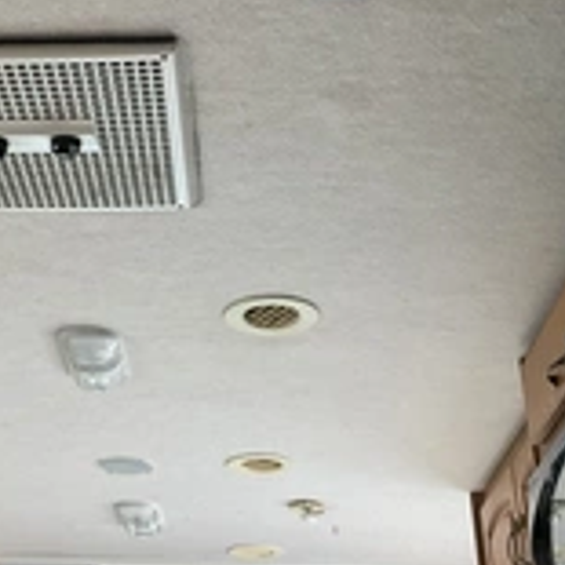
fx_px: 1219
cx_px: 135
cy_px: 182
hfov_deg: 25.8
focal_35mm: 66
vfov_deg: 25.9
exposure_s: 1/62
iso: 64
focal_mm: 3
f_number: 1.8
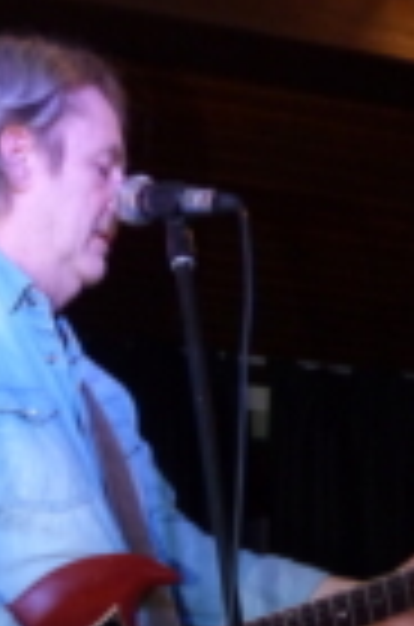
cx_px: 148
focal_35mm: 108
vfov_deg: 17.6
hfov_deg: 12.6
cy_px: 847
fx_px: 1872
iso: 400
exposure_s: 1/60
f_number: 2.8
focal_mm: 6.4
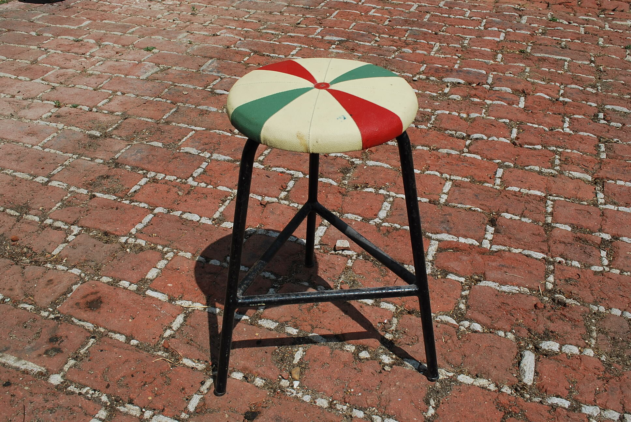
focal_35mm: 33
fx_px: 579
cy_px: 211
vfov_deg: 40.1
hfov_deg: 57.2
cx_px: 316
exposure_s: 1/320
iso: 100
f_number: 9
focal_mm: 22
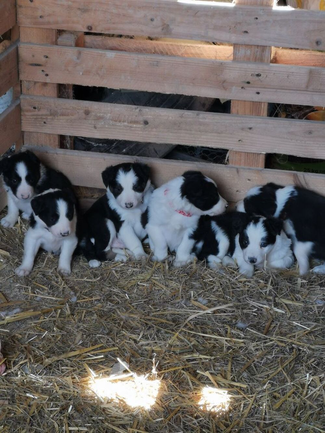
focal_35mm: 102
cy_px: 216
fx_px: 1277
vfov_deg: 19.3
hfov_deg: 14.5
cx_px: 162
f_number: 2.4
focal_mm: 7.48
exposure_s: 1/50
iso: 50
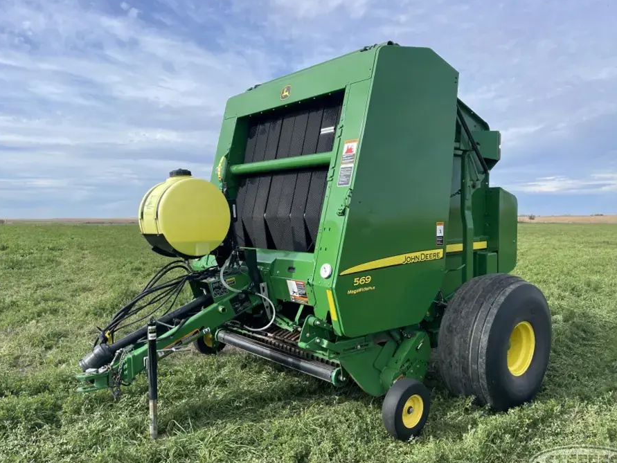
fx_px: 499
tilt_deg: -3.0
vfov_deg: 49.8
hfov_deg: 63.4
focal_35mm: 28
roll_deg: +1.0
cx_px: 319
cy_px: 243
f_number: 1.6
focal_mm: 5.1
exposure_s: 1/2786
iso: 32
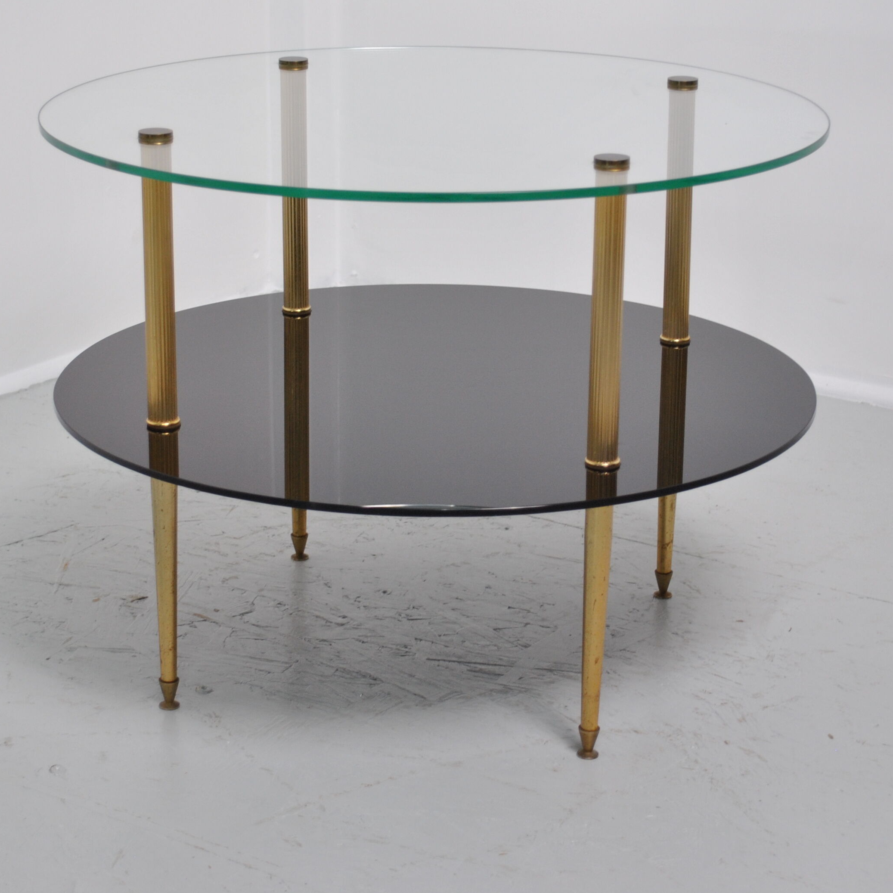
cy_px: 341
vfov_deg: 21.4
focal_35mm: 81
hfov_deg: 21.4
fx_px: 2364
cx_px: 443
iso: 250
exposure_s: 1/30
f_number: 5
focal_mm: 34
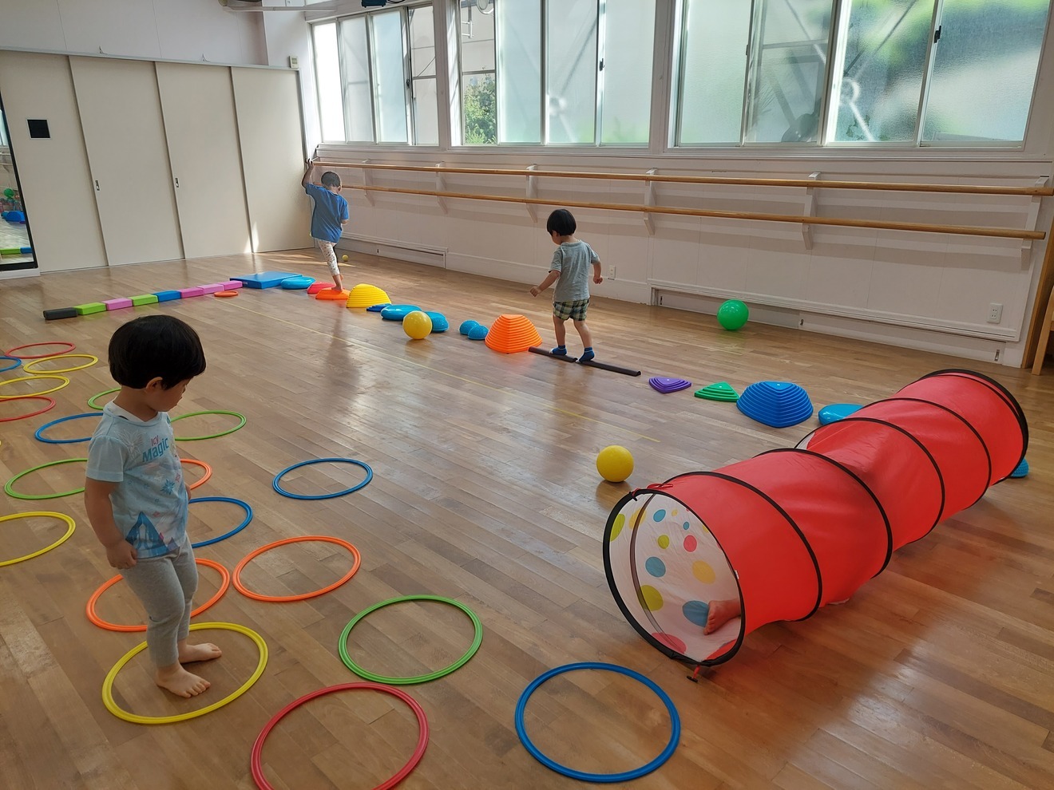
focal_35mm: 24
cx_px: 527
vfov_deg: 56.8
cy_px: 395
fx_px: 731
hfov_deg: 71.6
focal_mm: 5.23
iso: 50
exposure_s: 1/120
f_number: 1.8
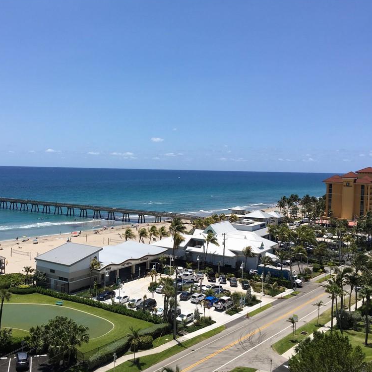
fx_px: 426
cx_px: 148
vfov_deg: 47.2
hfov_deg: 46.9
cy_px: 186
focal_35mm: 35
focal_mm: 4.15
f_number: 2.2
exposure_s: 1/2331
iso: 25
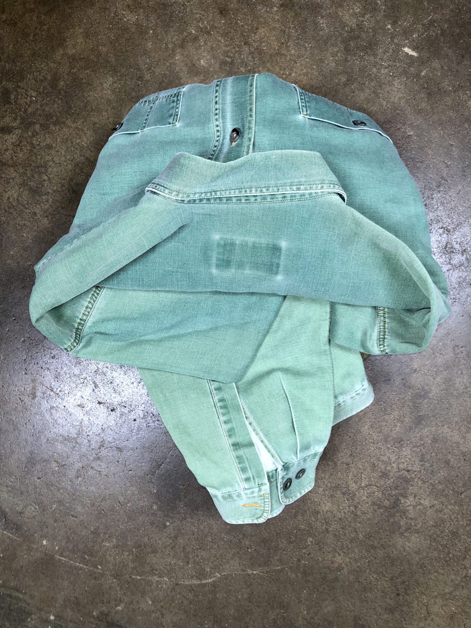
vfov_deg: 63.4
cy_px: 314
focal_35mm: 28
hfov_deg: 49.7
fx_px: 508
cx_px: 236
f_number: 1.8
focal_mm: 4
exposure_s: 1/17
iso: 32
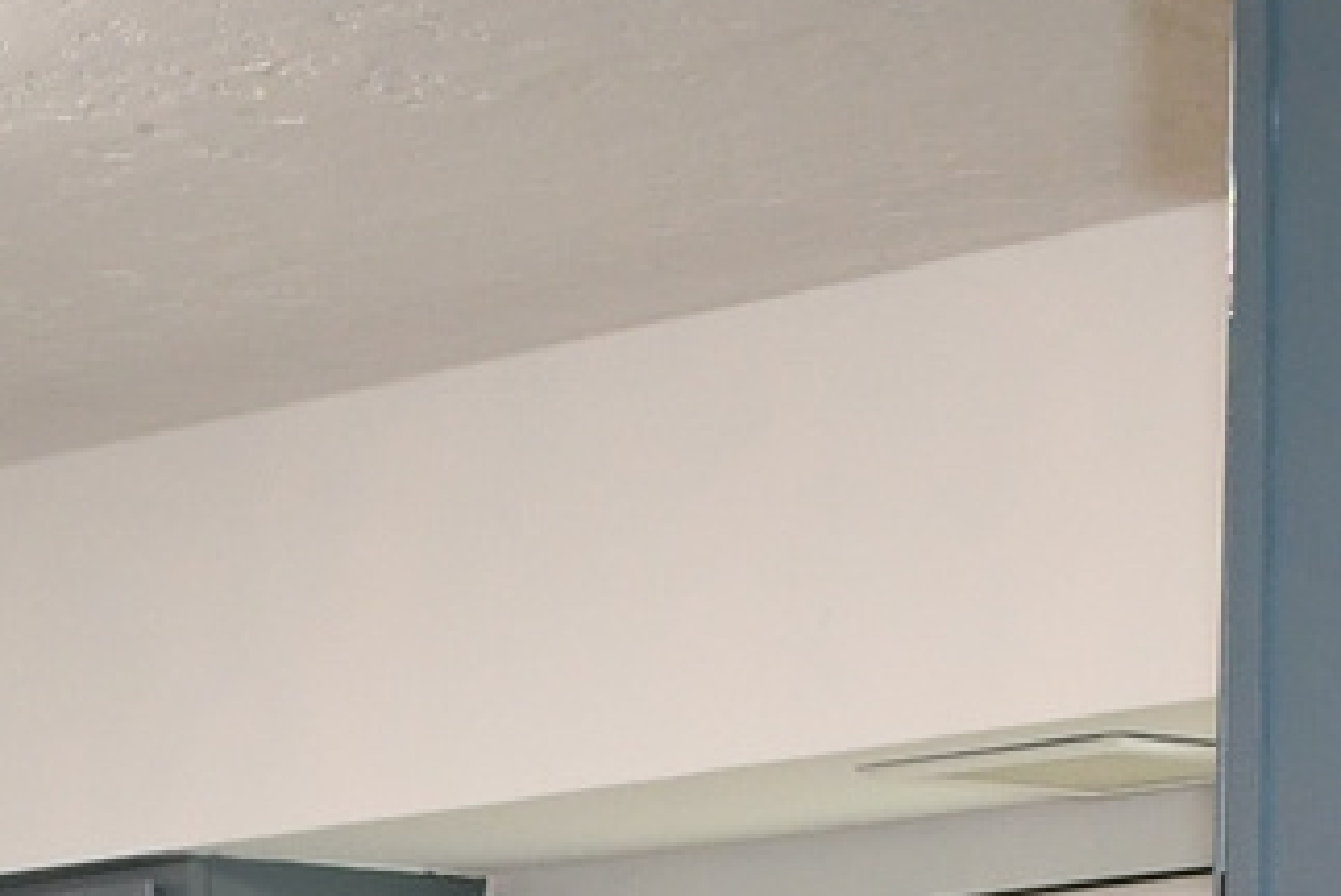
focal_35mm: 171
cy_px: 2271
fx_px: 6375
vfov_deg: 7.4
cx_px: -83
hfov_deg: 11.8
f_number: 4
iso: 800
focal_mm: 18
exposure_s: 1/60
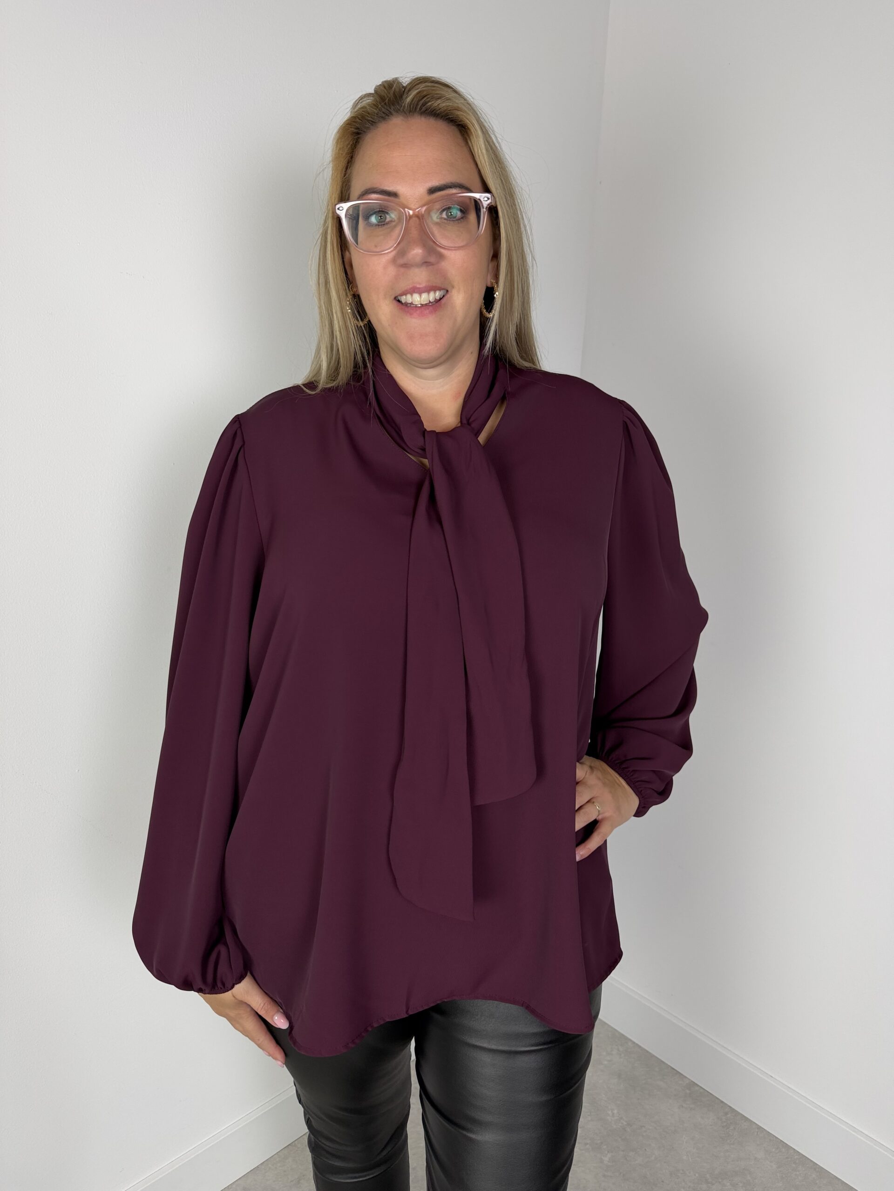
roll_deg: -2.7
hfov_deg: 56.8
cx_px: 447
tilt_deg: -12.8
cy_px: 596
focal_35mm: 24
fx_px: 826
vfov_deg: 71.6
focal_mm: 6.76
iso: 100
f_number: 1.78
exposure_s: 1/100
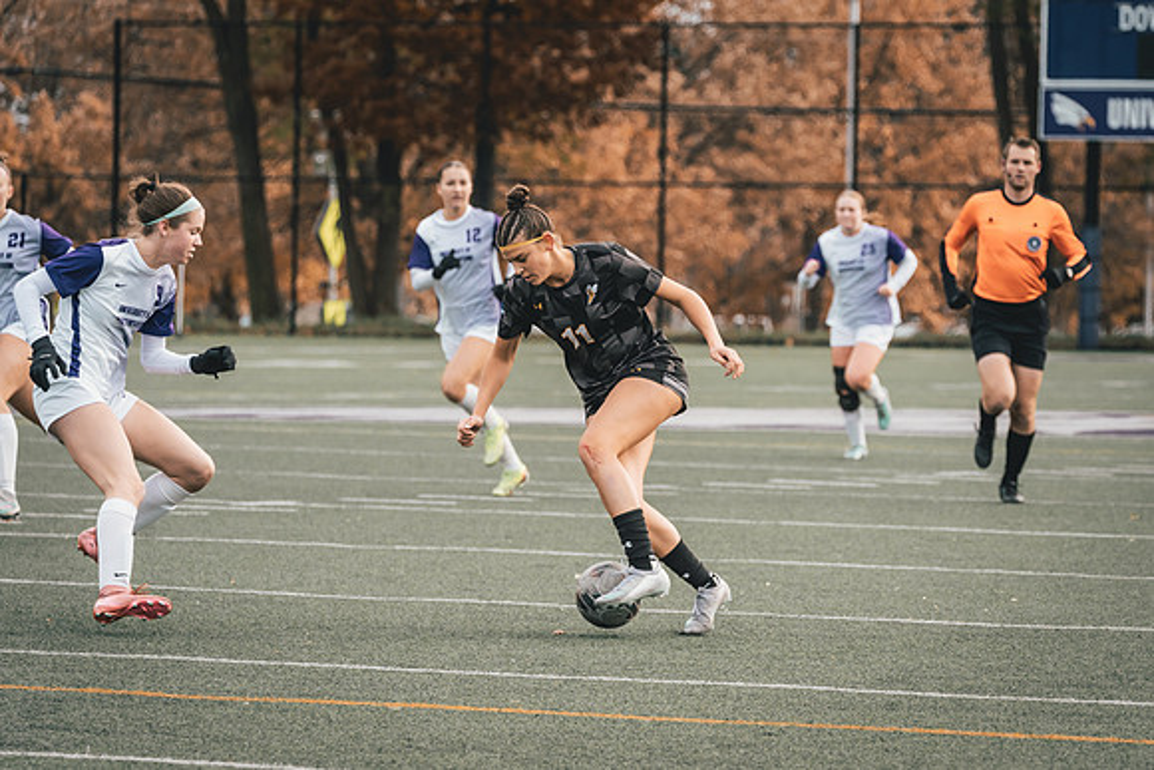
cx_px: 698
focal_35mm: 264
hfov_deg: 7.8
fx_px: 8458
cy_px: 385
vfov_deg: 5.2
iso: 800
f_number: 6.3
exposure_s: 1/800
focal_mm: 218
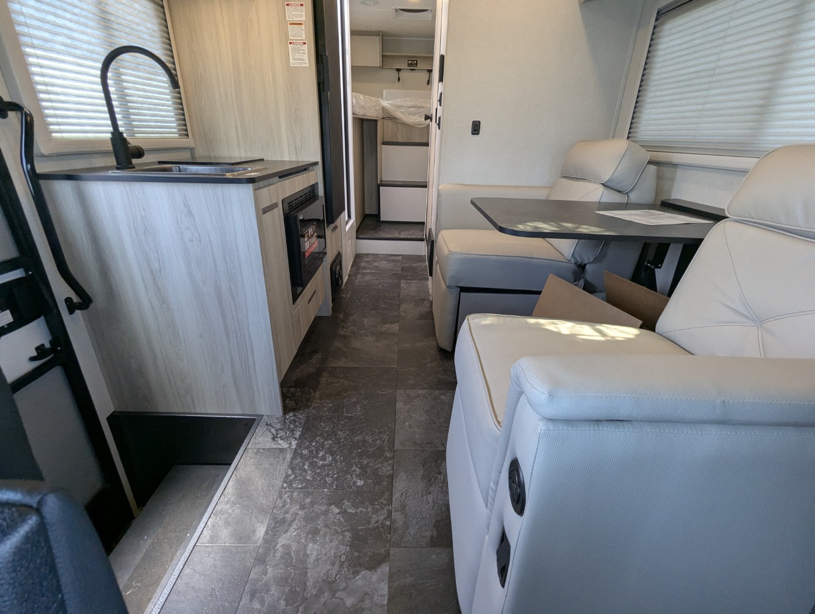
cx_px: 408
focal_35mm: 16
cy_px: 307
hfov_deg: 94.4
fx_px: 377
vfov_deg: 78.2
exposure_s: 1/182
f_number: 2.2
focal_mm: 2.35
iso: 266
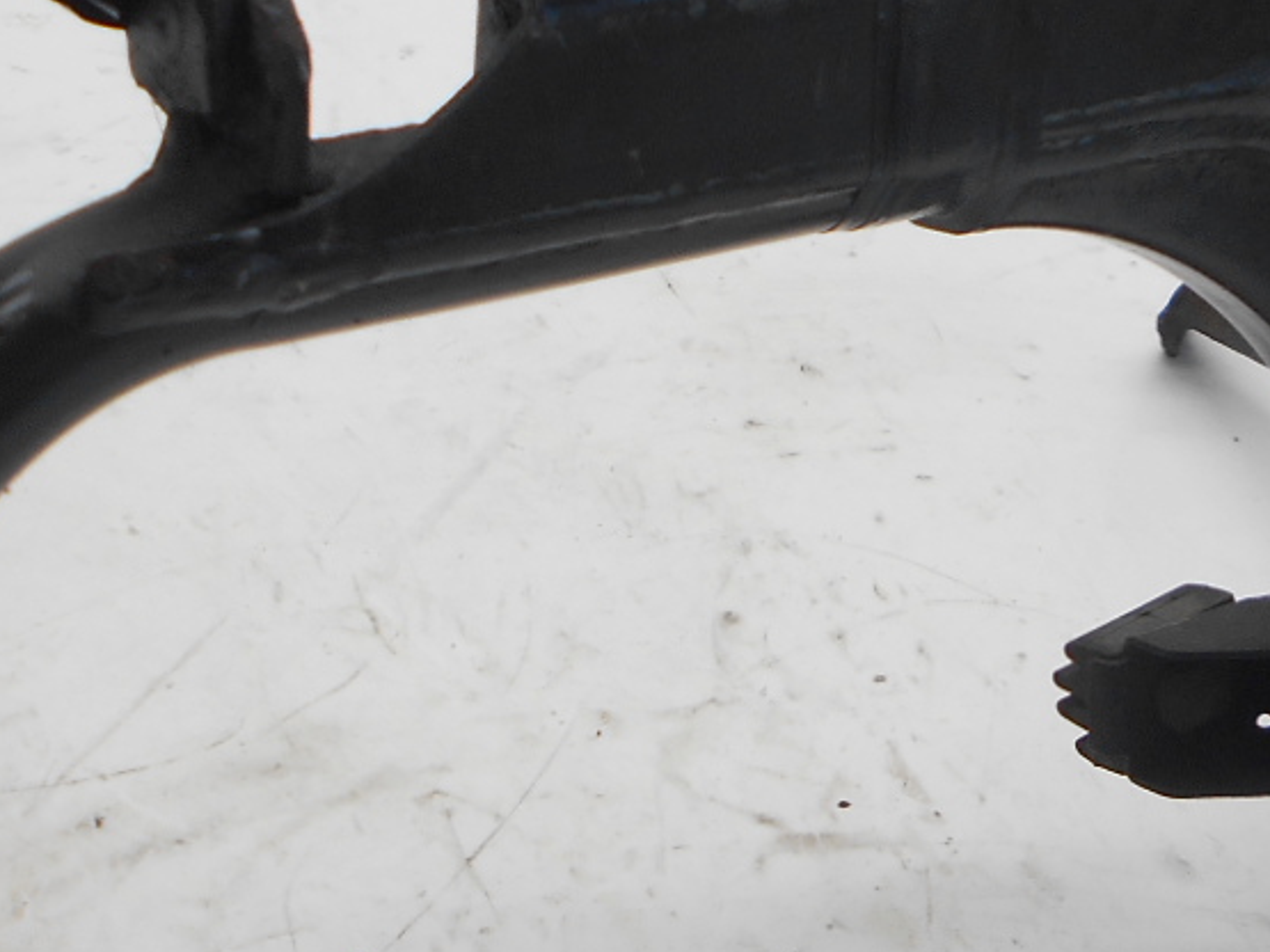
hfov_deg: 25.9
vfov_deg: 19.5
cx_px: 487
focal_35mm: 75
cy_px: 671
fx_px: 2751
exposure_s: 1/60
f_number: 3.2
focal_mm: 4.6
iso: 80
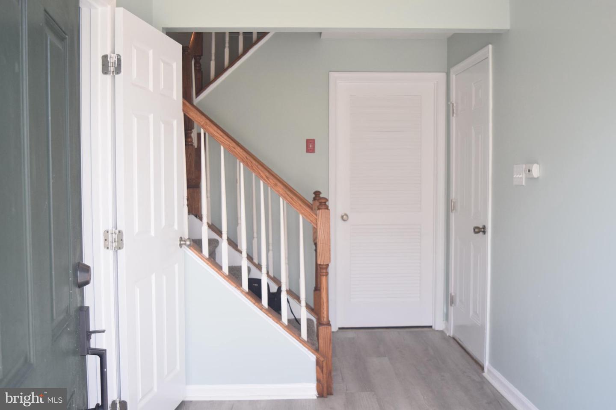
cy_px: 205
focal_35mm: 36
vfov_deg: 36.9
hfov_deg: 53.1
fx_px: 616
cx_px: 308
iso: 800
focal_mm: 24
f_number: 4
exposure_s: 1/500
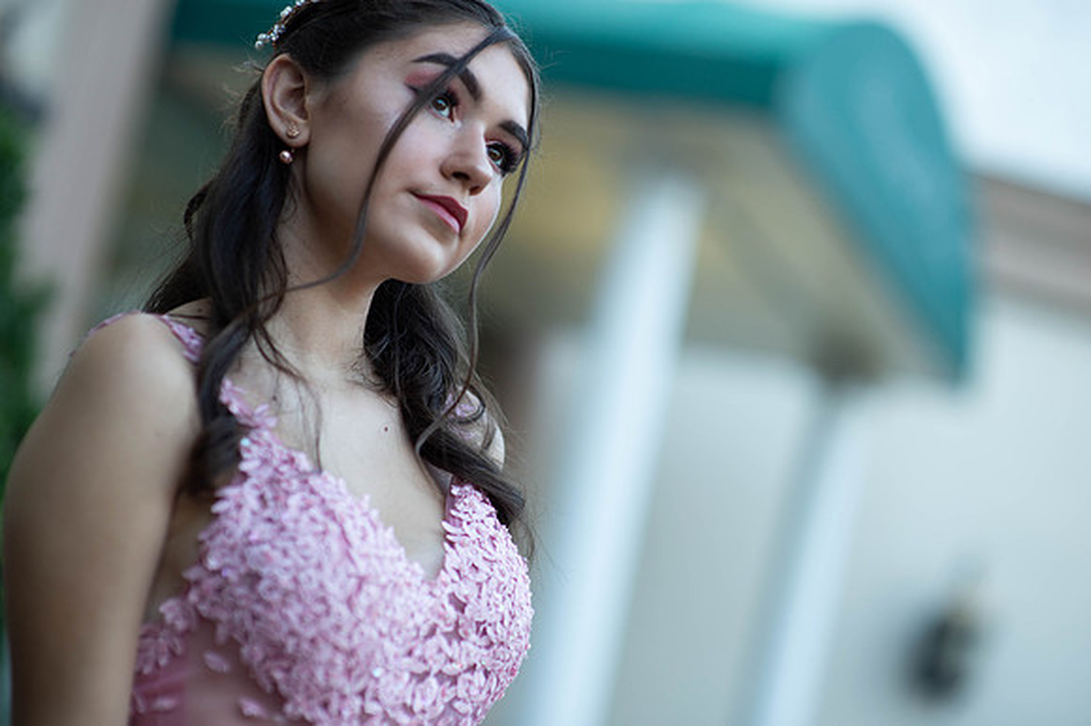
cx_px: 546
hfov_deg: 23.9
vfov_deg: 16.1
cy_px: 363
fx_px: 2574
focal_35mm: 85
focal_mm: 85
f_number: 2
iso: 250
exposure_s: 1/640
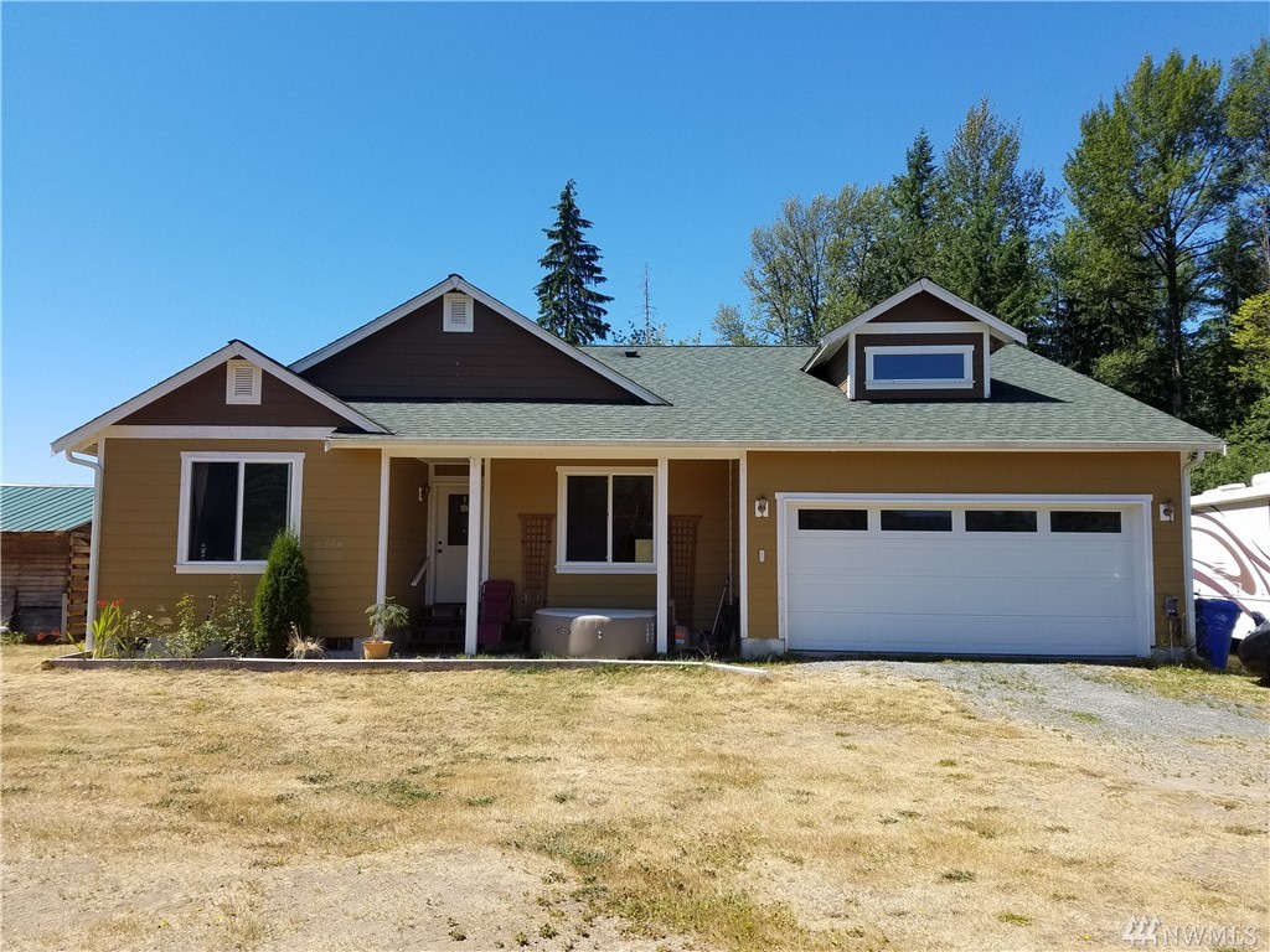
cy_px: 476
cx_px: 635
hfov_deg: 67.3
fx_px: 954
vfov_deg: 53.1
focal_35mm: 26
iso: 50
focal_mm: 4.2
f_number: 1.7
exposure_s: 1/1628
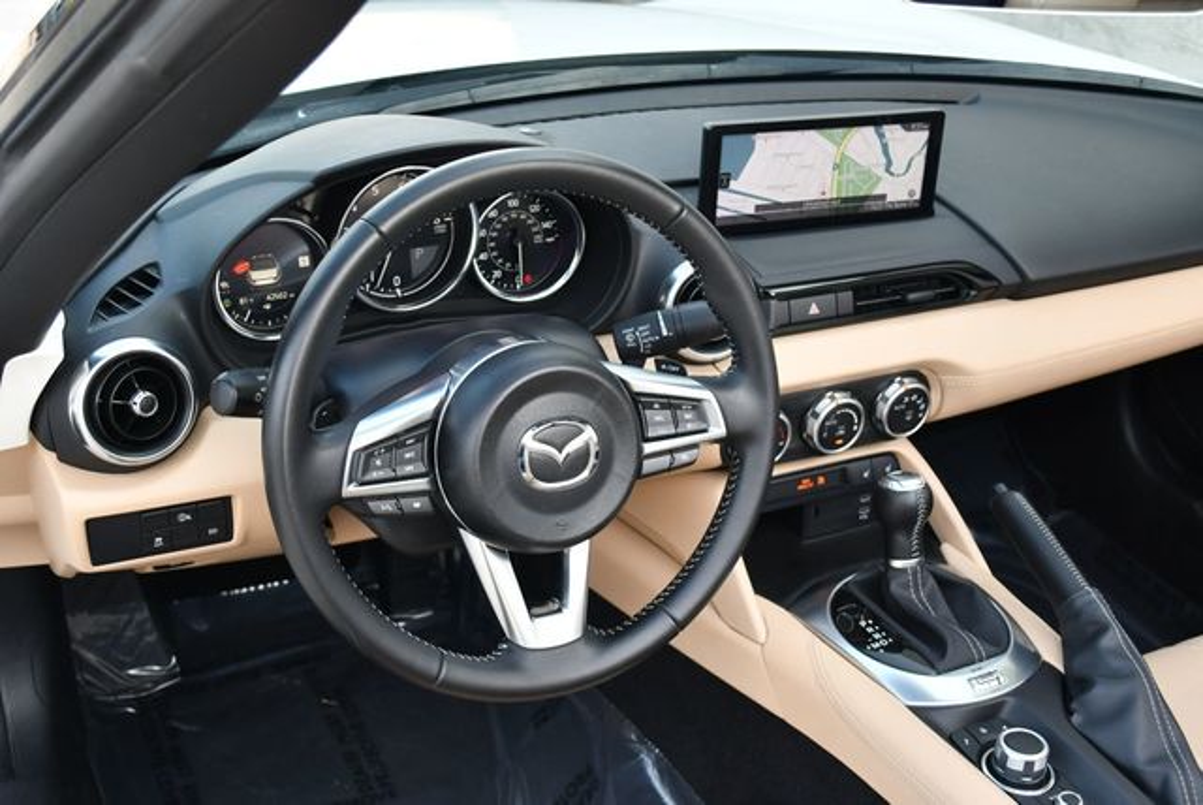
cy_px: 402
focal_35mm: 44
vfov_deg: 30.6
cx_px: 602
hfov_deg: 44.5
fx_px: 1472
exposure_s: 1/250
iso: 450
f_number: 3.8
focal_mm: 22
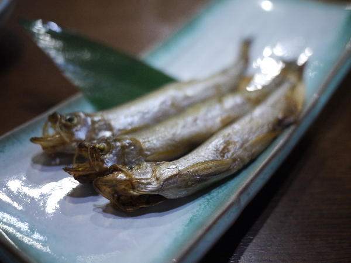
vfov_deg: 36.0
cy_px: 132
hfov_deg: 46.8
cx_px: 176
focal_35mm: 40
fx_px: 406
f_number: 1.7
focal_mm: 20
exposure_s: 1/30
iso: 320
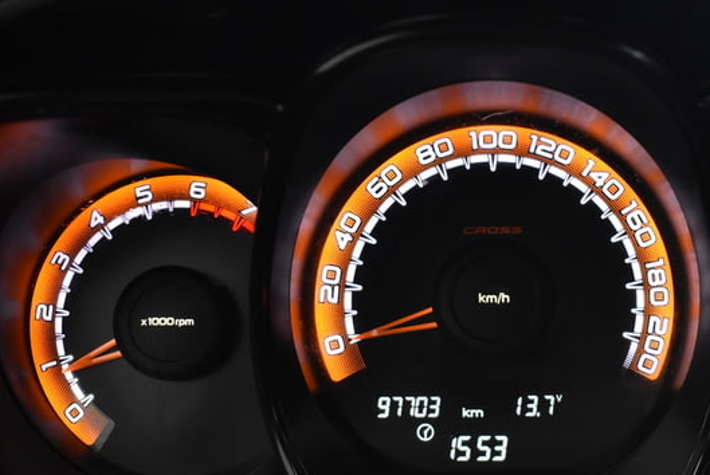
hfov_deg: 31.2
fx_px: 1261
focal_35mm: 64
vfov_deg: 21.3
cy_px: 287
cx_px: 479
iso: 2000
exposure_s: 1/40
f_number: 4
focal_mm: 25
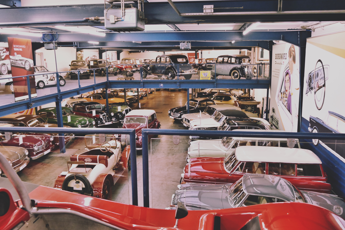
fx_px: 287
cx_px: 172
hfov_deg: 61.9
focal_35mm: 30
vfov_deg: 43.6
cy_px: 115
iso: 800
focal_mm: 10.85
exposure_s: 1/80
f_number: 3
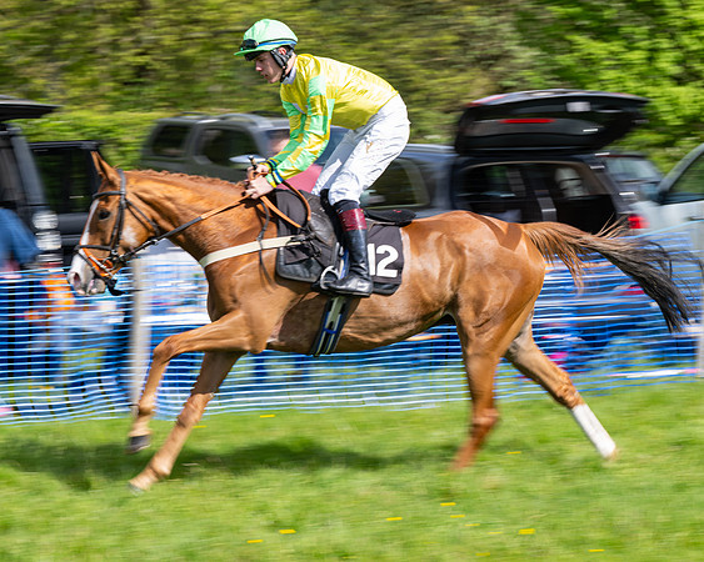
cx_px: 373
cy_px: 283
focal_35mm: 147
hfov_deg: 13.1
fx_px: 3064
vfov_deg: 10.5
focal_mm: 120
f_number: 8
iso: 100
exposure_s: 1/125
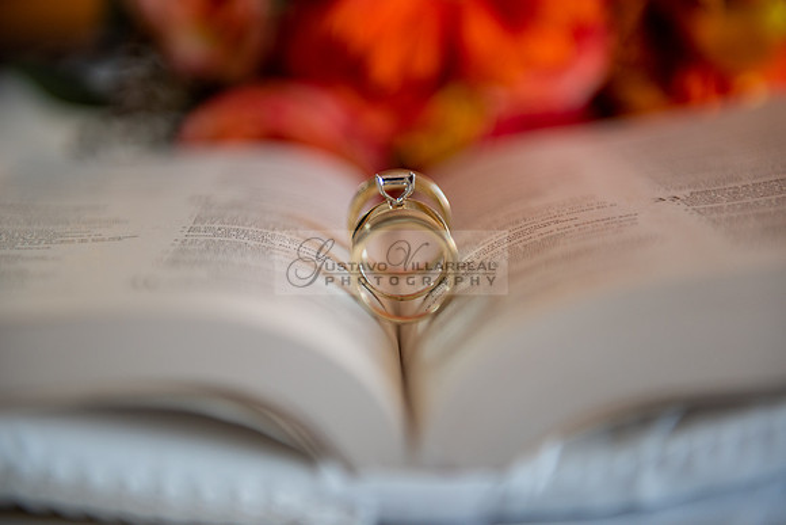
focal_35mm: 70
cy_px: 262
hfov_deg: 28.8
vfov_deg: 19.5
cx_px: 393
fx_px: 1529
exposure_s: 1/320
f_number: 2.8
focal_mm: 70
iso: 500
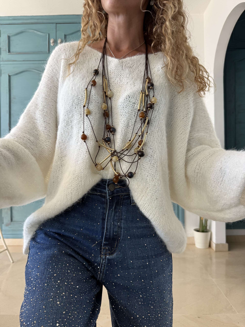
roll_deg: +0.0
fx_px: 226
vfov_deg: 71.6
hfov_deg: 56.8
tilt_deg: +0.2
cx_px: 122
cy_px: 164
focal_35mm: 24
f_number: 1.78
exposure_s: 1/121
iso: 80
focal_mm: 6.76
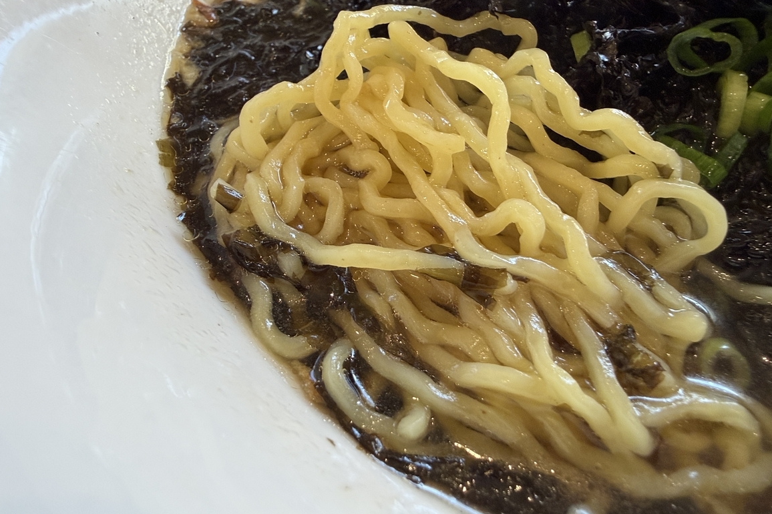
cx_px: 375
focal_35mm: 27
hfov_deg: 67.4
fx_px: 579
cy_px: 236
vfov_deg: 47.9
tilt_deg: -50.9
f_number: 2.2
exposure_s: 1/121
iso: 200
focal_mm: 2.22
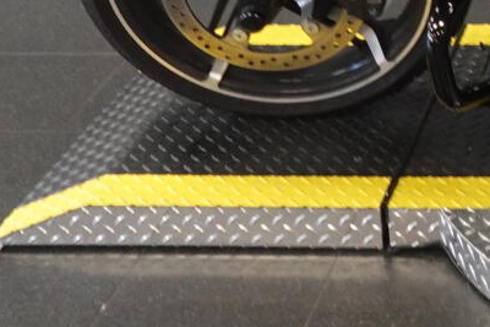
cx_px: 740
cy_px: -308
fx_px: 1362
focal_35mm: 100
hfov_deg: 18.1
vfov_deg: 12.3
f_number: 2
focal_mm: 7.6
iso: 800
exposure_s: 1/80
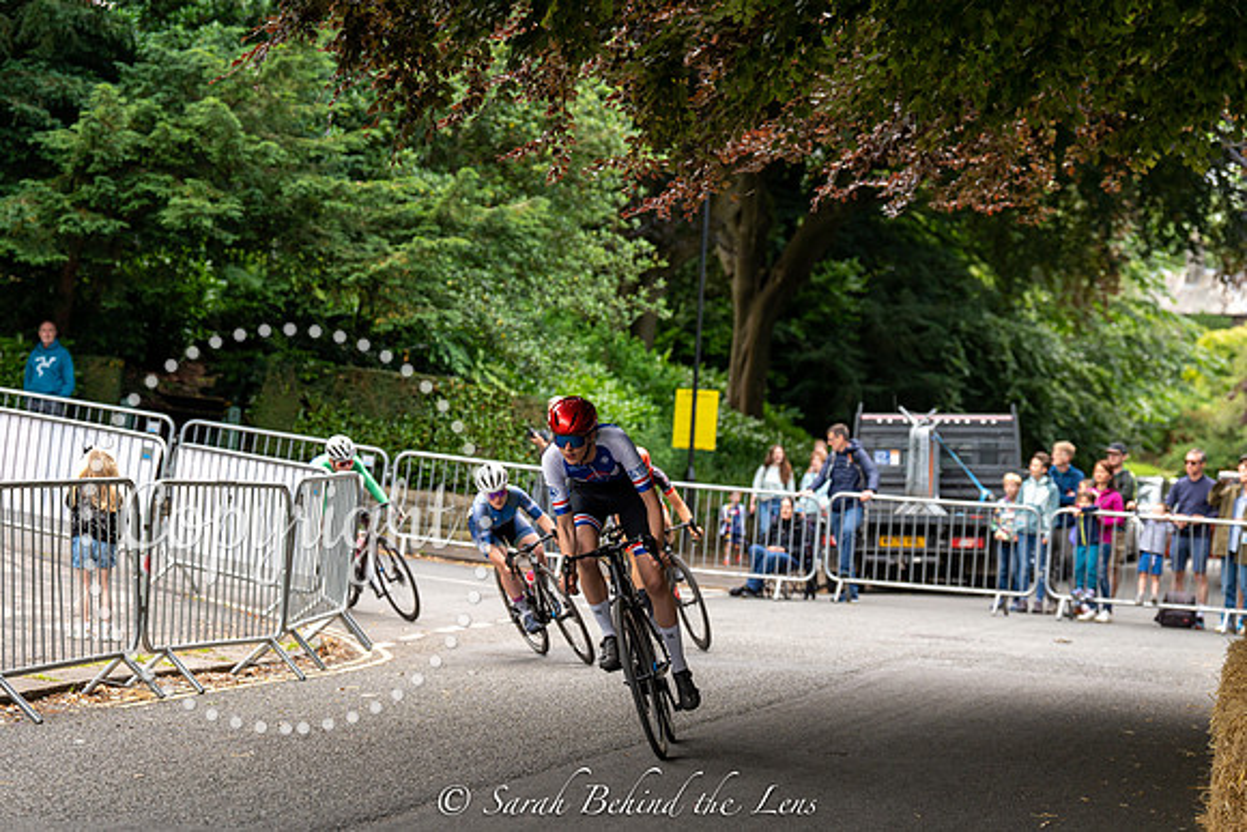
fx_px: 3395
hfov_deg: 20.8
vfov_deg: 14.0
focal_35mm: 98
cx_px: 624
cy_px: 416
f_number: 3.5
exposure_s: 1/640
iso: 320
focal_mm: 98
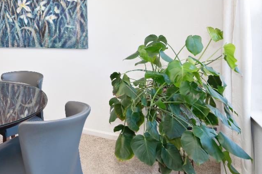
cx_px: -5
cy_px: 35
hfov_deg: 46.9
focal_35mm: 33
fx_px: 240
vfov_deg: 38.4
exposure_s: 1/60
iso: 500
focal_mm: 14
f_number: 6.3
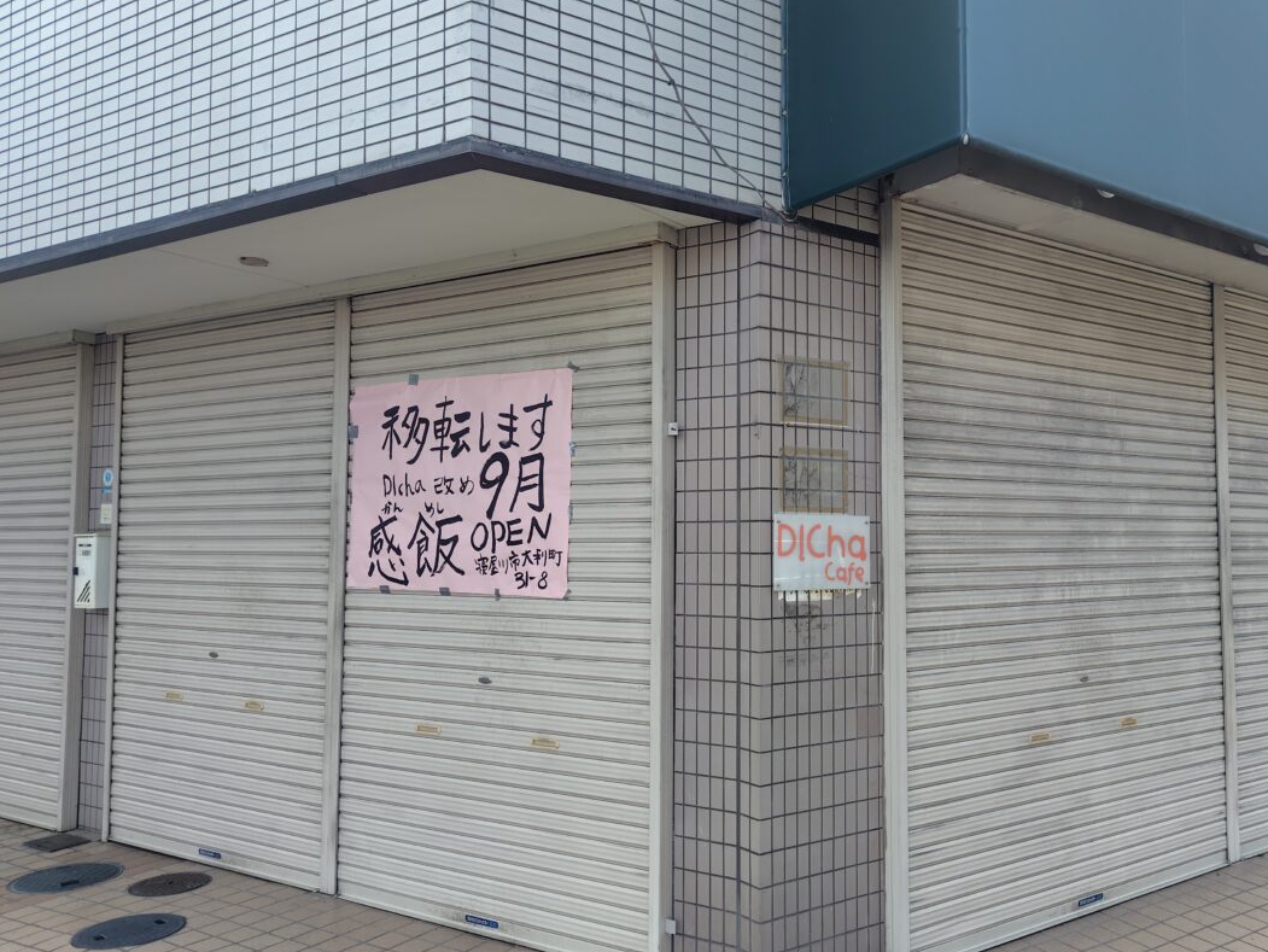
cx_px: 732
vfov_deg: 49.8
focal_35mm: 28
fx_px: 1026
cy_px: 489
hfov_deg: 63.1
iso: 50
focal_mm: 5.6
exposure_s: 1/256
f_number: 1.9
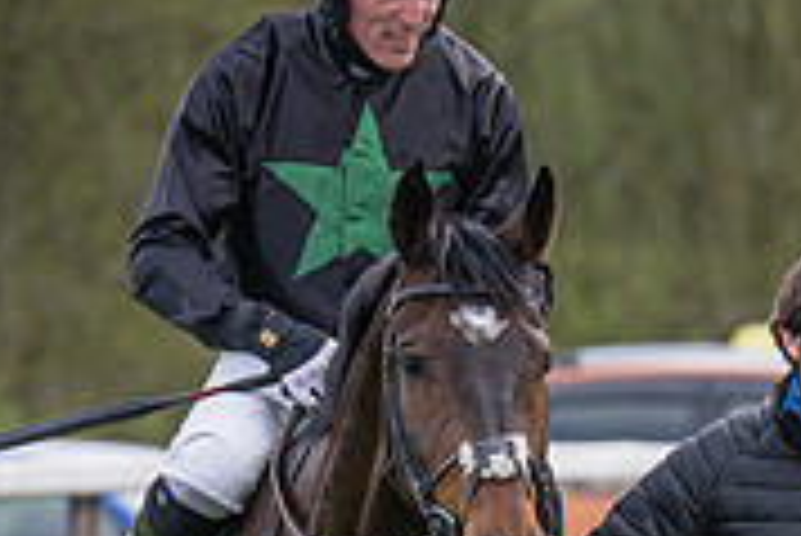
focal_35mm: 1182
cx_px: 699
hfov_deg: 1.7
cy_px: 690
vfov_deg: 1.2
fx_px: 26320
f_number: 4
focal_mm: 175
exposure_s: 1/800
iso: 200
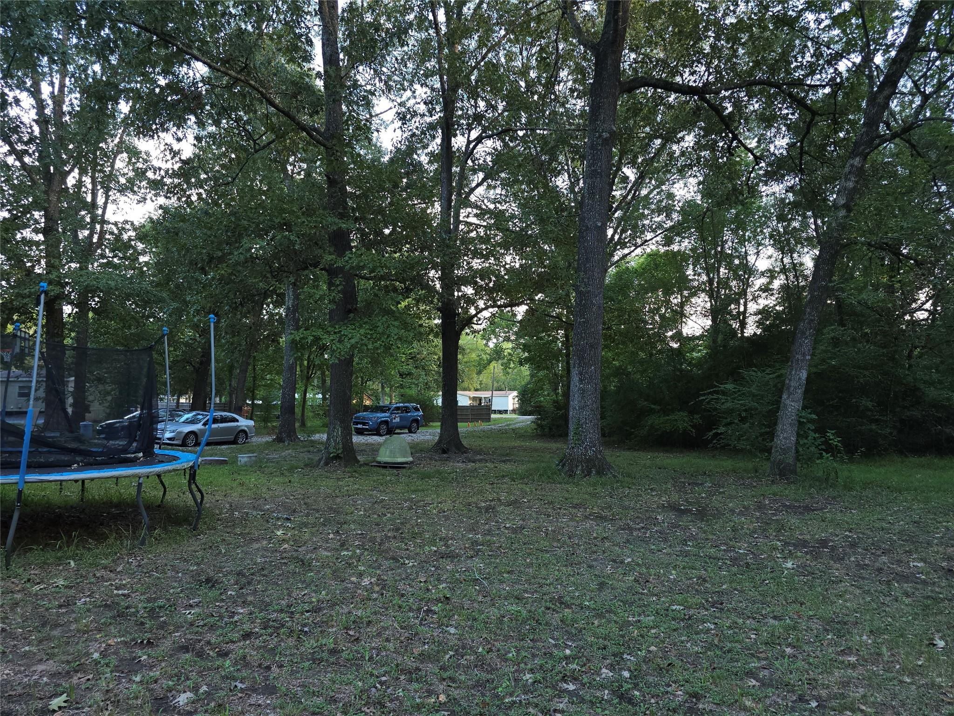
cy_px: 358
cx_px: 477
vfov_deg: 58.9
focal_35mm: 23
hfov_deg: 73.9
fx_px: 634
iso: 32
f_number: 1.7
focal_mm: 6.3
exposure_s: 1/60
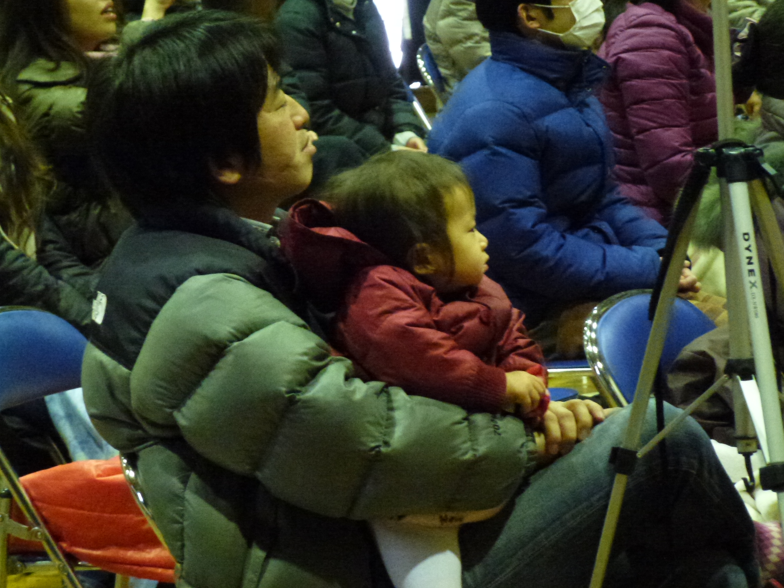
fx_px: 4281
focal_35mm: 189
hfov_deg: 10.5
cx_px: 386
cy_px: 286
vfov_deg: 7.9
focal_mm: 32.6
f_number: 5.4
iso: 1600
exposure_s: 1/15
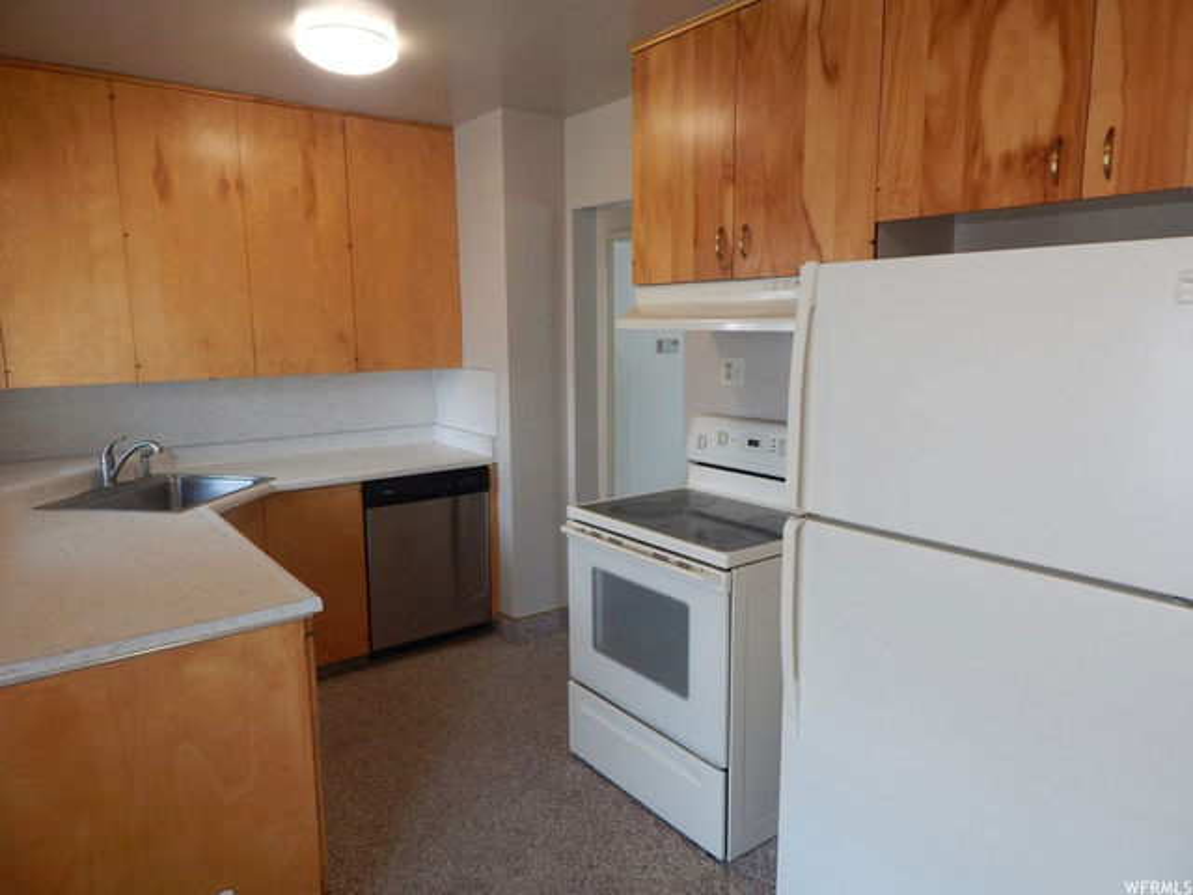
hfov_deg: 76.4
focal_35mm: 22
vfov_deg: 61.1
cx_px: 596
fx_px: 758
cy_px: 448
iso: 140
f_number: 3
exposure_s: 1/30
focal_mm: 4
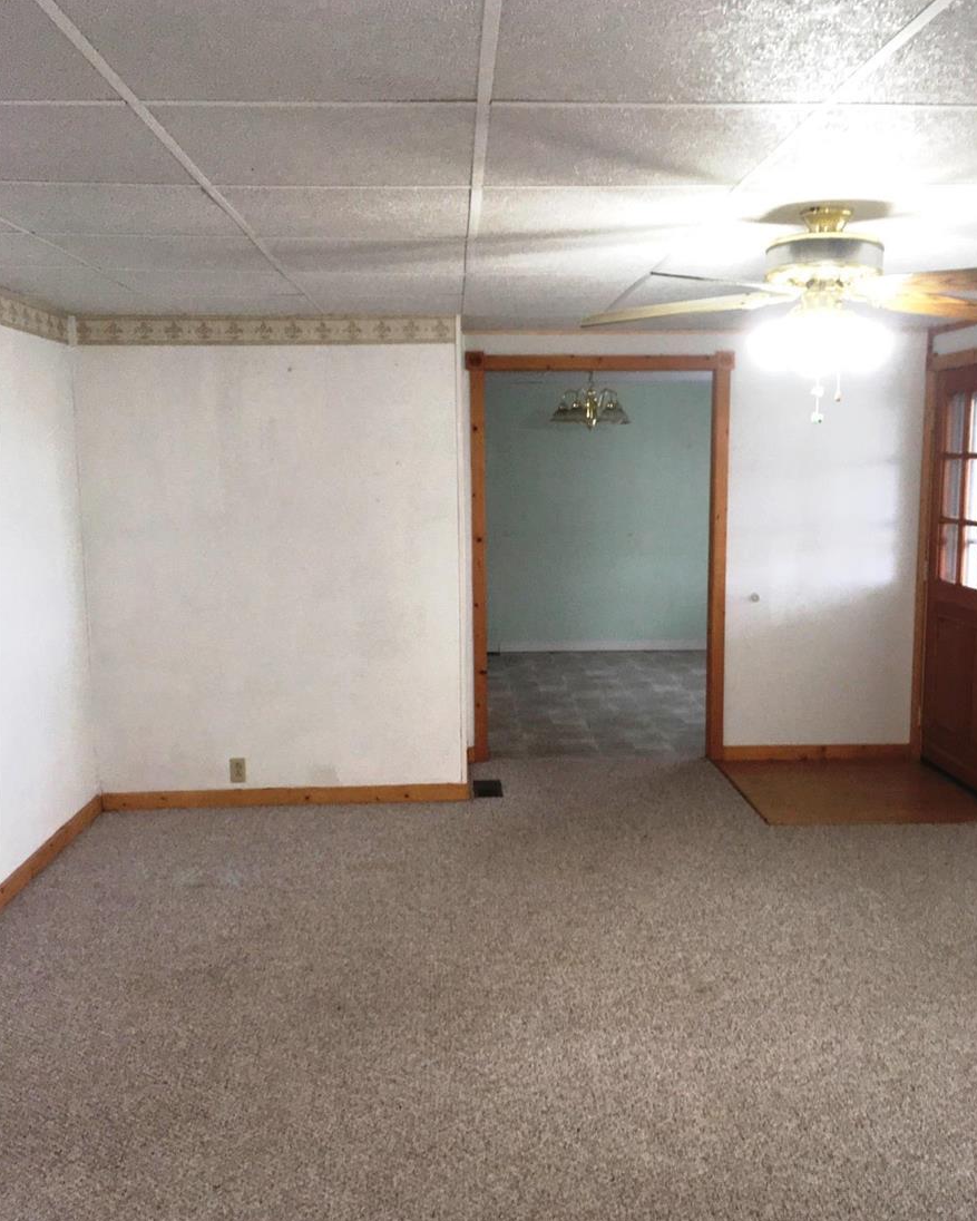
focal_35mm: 31
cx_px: 495
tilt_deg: -8.3
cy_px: 612
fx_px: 1120
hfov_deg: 47.1
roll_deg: +1.0
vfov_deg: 57.2
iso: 40
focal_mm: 4.15
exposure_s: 1/30
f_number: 2.2
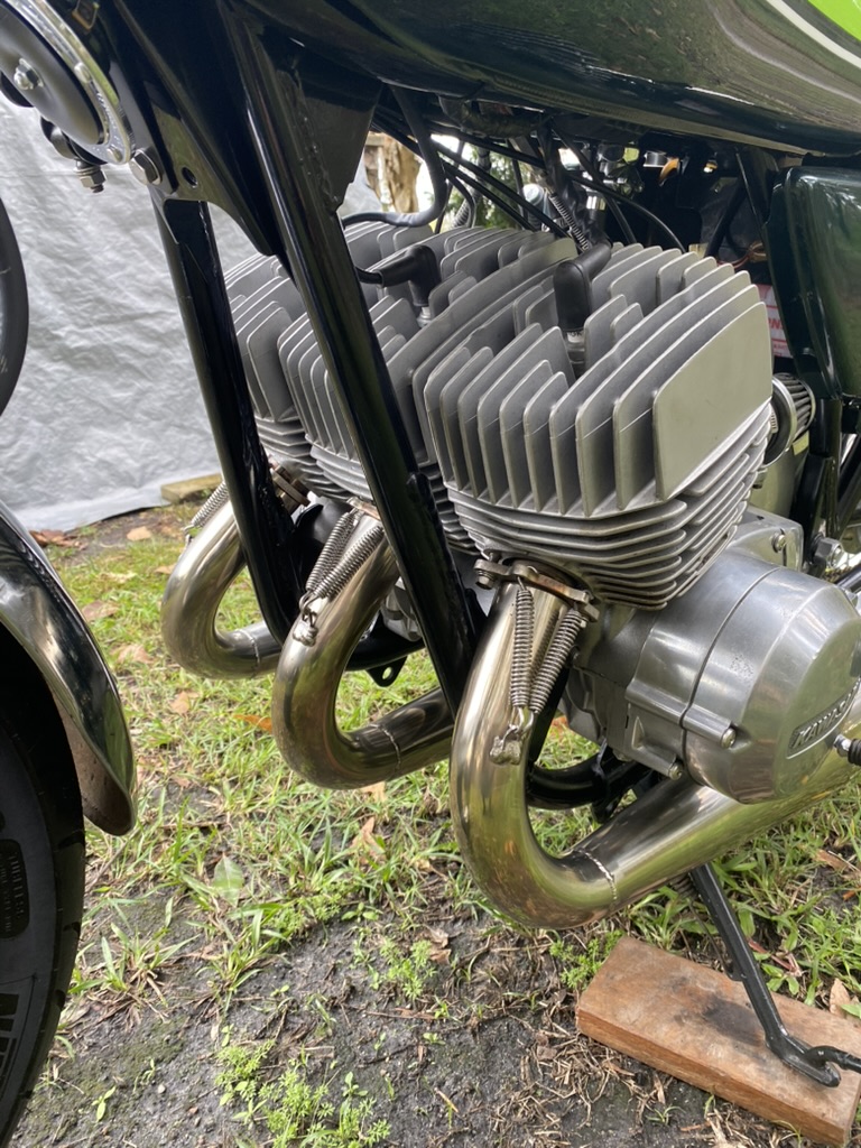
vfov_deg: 67.3
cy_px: 574
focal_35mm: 26
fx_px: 862
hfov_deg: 53.1
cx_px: 430
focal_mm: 4.25
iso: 80
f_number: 1.8
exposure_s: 1/121
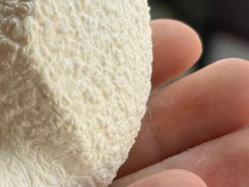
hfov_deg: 11.6
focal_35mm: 164
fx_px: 1179
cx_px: -106
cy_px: 114
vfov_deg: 9.0
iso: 64
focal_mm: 6.86
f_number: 1.78
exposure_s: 1/634
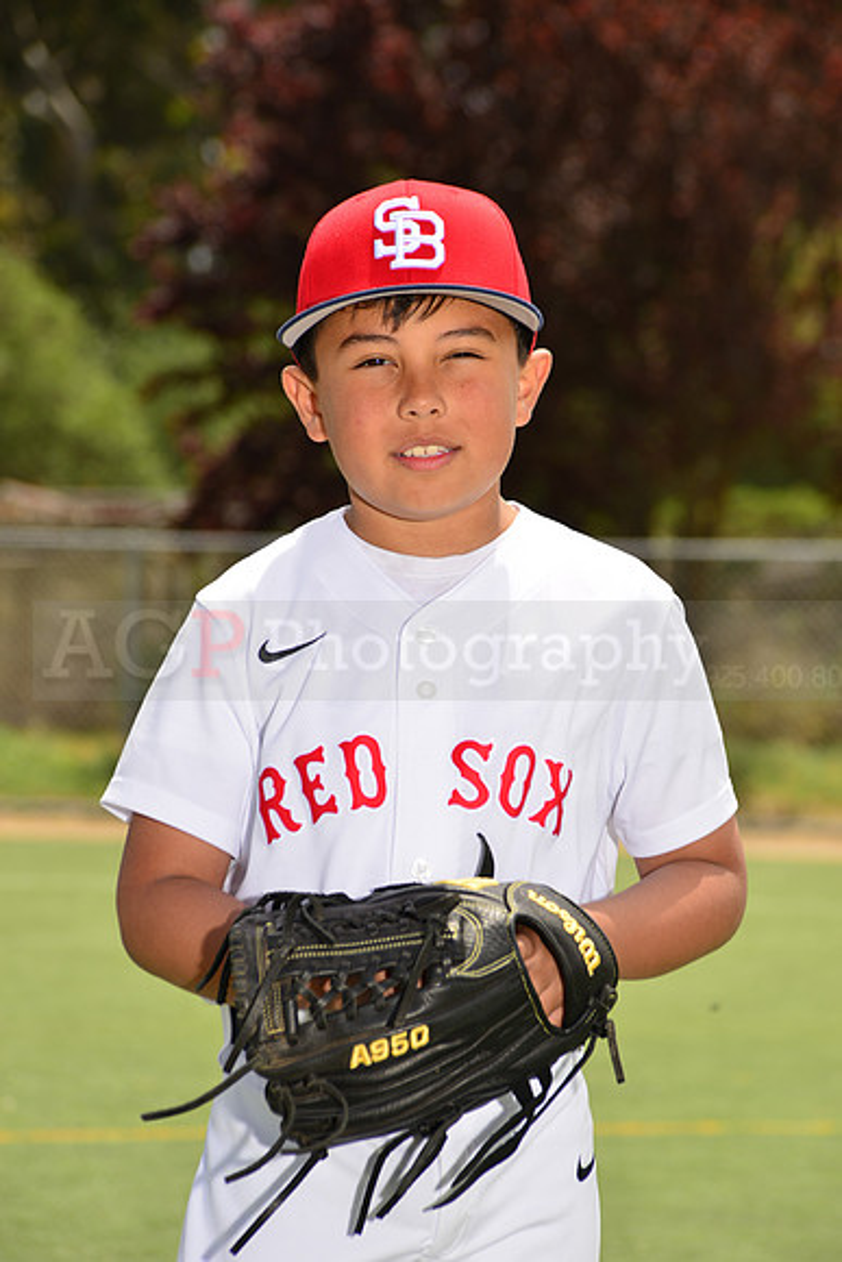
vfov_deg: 11.1
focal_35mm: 185
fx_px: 6486
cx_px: 421
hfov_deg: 7.4
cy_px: 631
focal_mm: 185
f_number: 11
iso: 125
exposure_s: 1/200
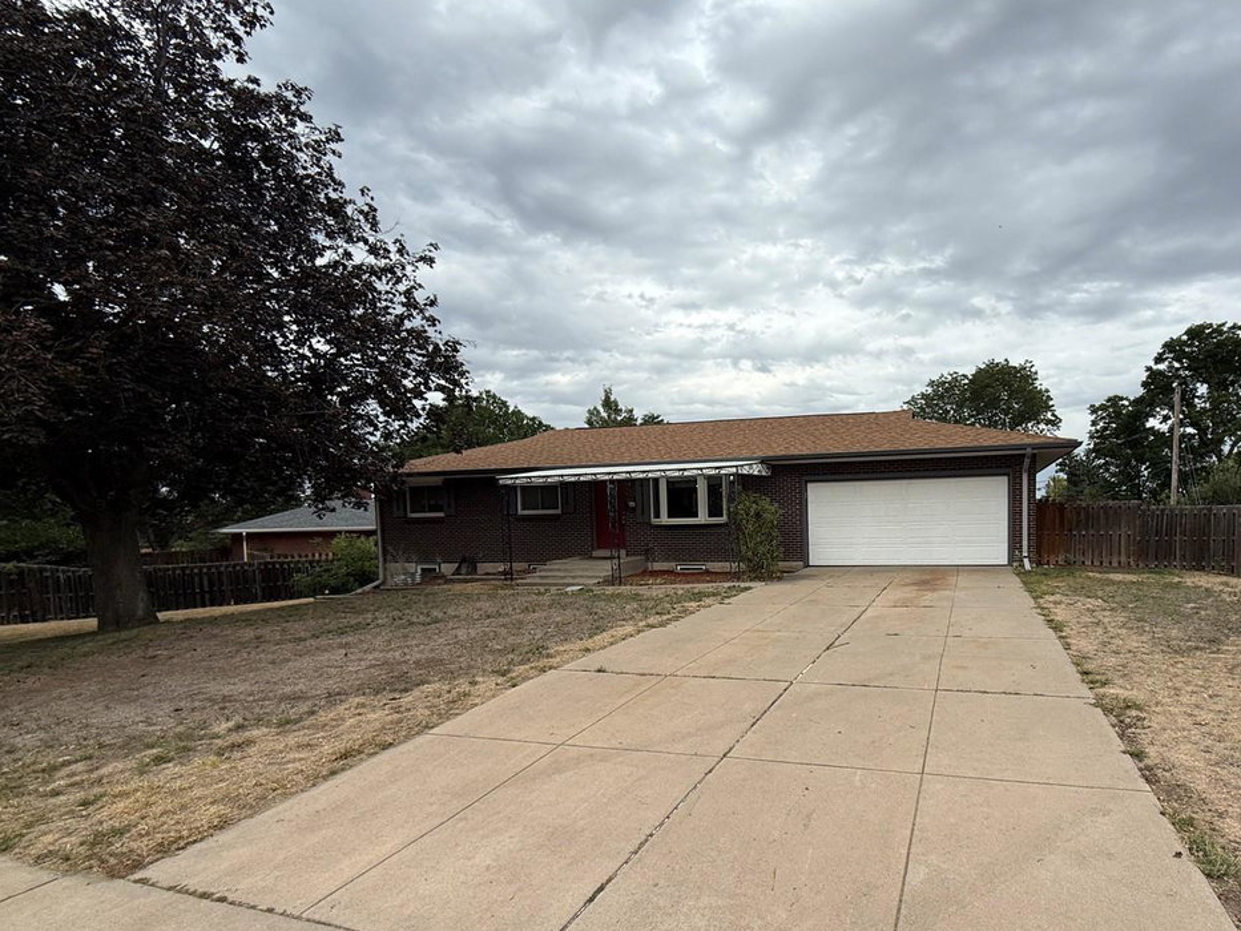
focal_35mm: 18
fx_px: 645
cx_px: 797
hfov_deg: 85.5
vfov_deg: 70.9
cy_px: 556
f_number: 2.2
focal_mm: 2.22
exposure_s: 1/518
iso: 50
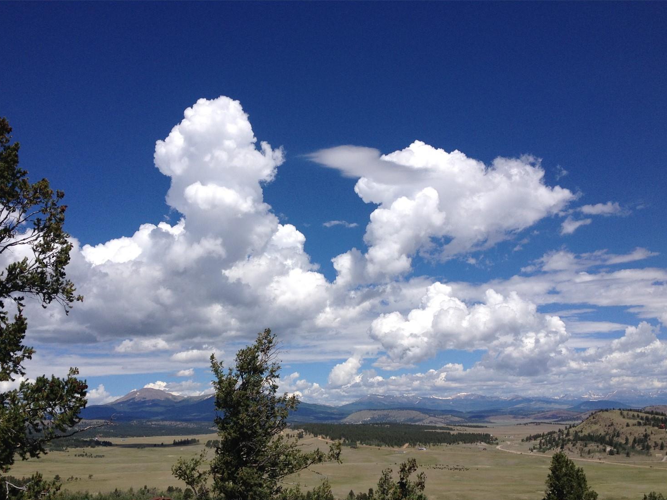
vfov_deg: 37.7
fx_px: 732
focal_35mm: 38
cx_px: 319
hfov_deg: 49.0
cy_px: 271
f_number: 2.4
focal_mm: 4.28
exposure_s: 1/3067
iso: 50
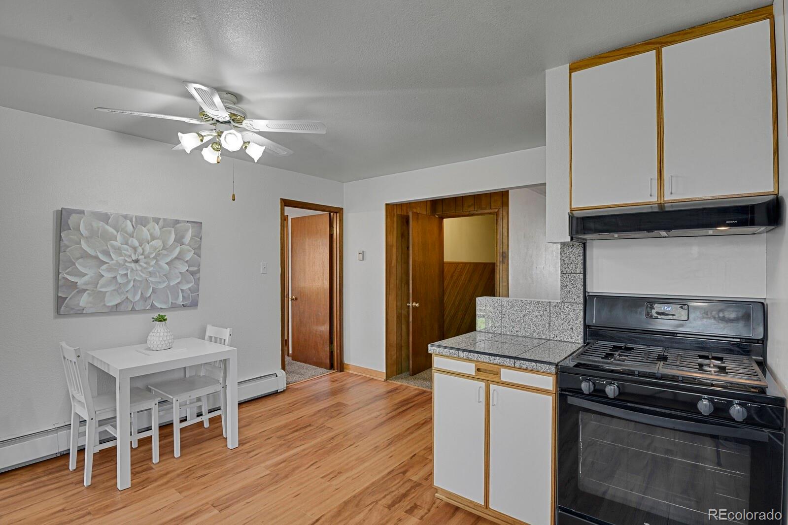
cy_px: 262
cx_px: 394
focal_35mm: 17
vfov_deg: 70.4
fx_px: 372
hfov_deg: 93.3
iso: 250
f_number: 8
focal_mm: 17
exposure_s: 2
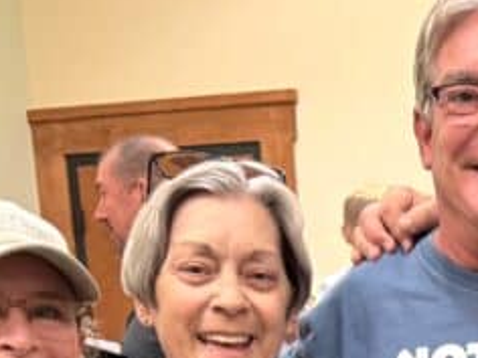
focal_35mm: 104
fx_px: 1436
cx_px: 577
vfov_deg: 13.0
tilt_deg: -12.5
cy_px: 631
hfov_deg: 17.9
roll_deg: +2.1
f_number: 1.78
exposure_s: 1/60
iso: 400
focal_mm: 6.76
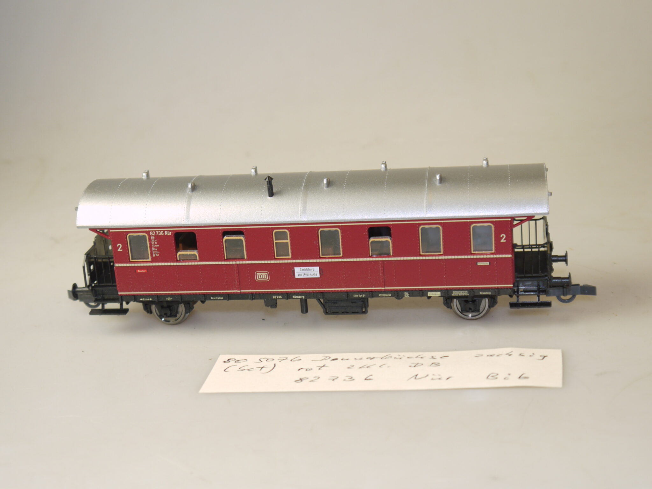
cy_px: 244
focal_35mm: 62
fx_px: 1168
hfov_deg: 31.2
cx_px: 326
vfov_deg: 23.7
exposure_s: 1/80
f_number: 4.4
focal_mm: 22
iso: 100
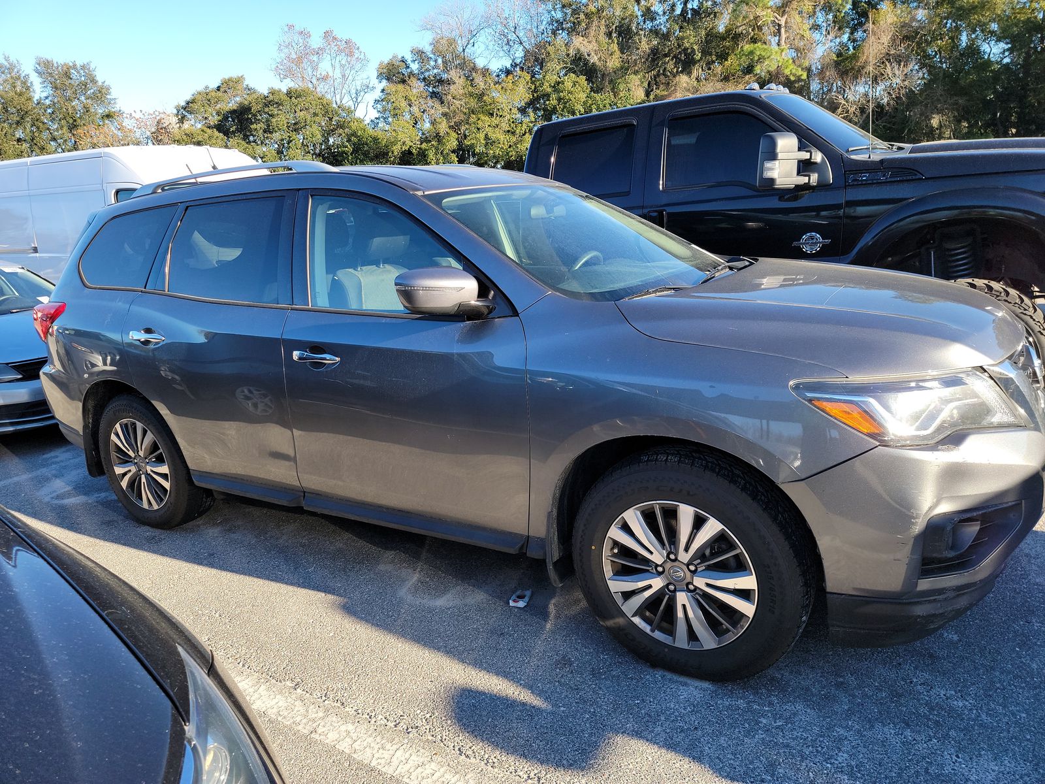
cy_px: 392
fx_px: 725
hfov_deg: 71.6
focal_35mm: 24
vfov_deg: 56.8
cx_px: 522
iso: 50
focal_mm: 6.7
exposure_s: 1/219
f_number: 1.8
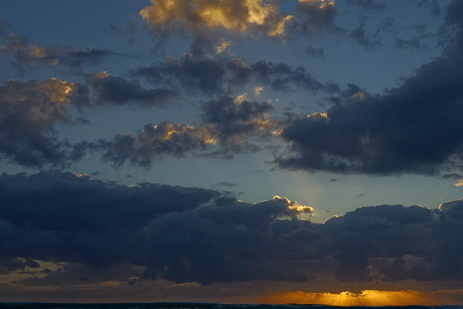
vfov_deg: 23.7
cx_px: 341
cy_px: 105
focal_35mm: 57
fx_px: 733
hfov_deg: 34.4
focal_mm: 29
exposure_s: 1/400
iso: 50
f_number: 6.3
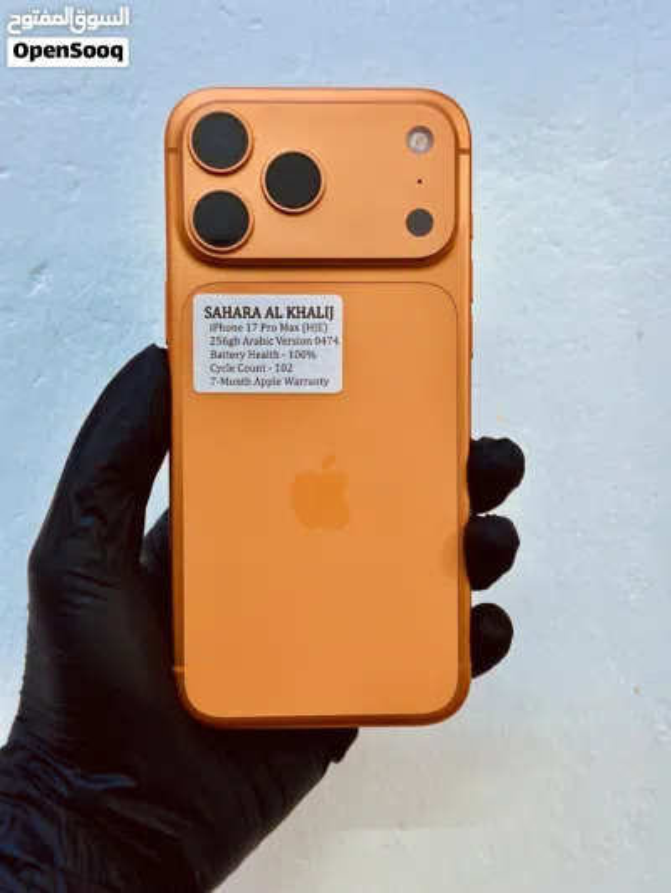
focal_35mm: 48
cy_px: 446
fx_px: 1240
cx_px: 336
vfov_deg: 39.6
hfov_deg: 30.3
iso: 100
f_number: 1.78
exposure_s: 1/100
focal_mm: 6.86
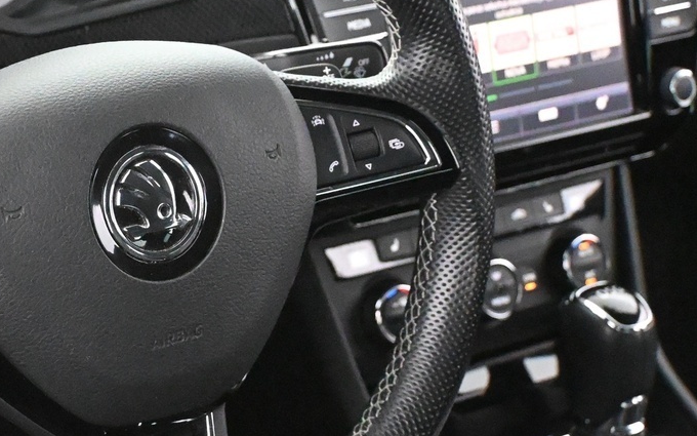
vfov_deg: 12.8
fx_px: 1938
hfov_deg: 20.1
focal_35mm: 102
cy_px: 211
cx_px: 101
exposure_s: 1/50
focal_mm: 28
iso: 12800
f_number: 4.5
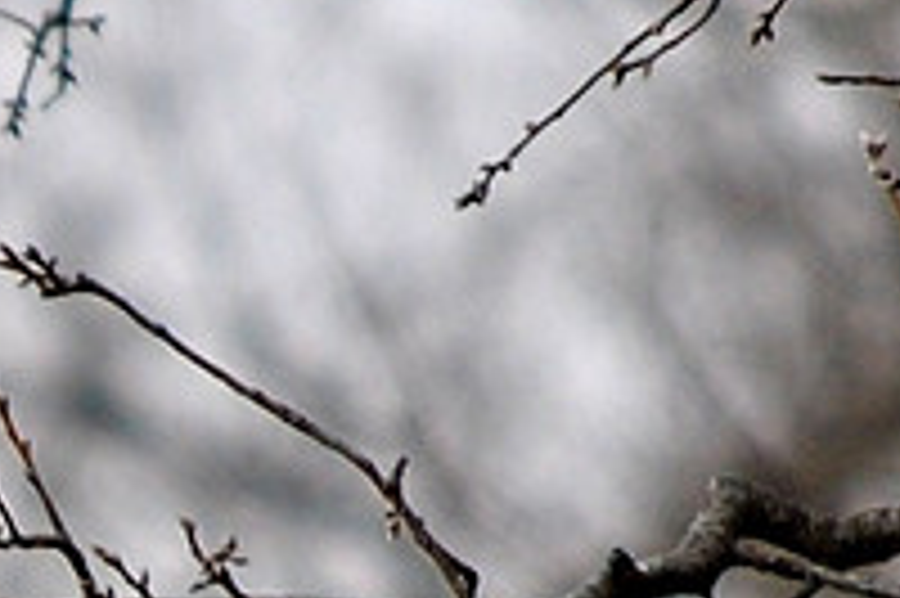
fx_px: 21782
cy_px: 692
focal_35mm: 872
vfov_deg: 1.6
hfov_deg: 2.4
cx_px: -315
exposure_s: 1/640
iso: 200
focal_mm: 200
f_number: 5.6
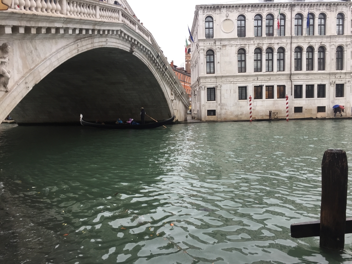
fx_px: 295
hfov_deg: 61.7
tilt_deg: -4.6
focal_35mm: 29
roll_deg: +1.7
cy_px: 132
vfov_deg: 48.2
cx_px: 176
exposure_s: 1/100
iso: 40
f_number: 2.2
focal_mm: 4.15
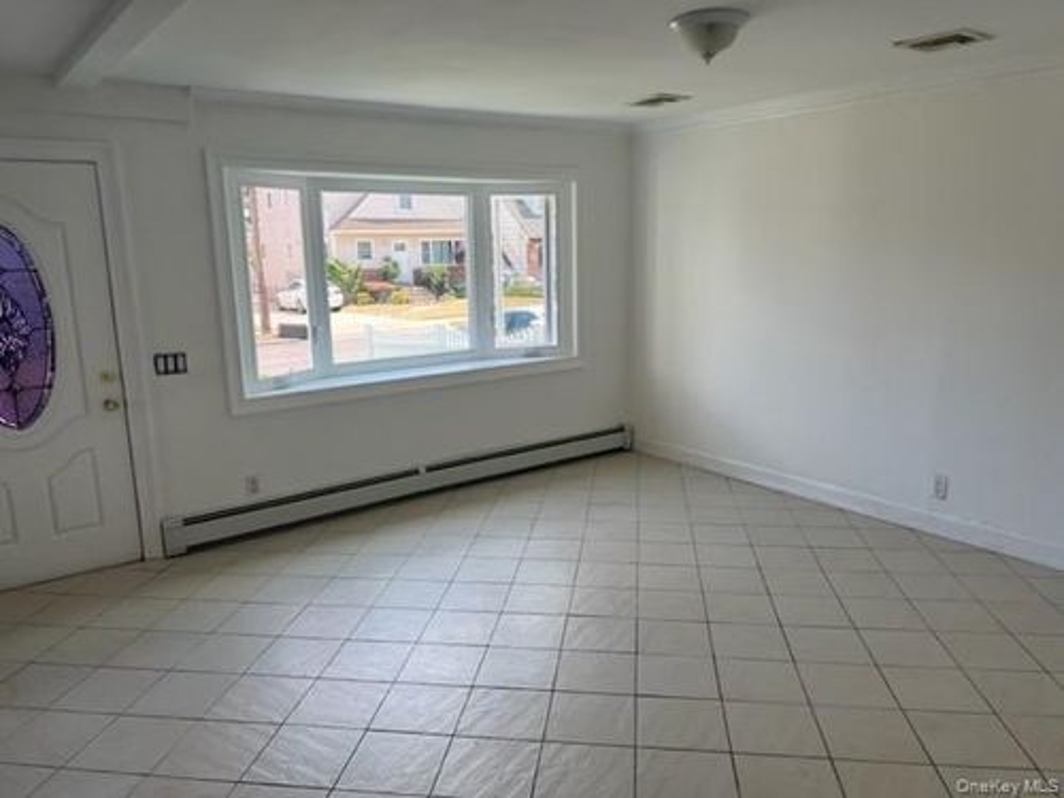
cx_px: 532
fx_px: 799
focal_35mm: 26
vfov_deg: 53.1
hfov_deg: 67.3
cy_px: 399
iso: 50
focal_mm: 5.7
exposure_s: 1/330
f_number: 1.5
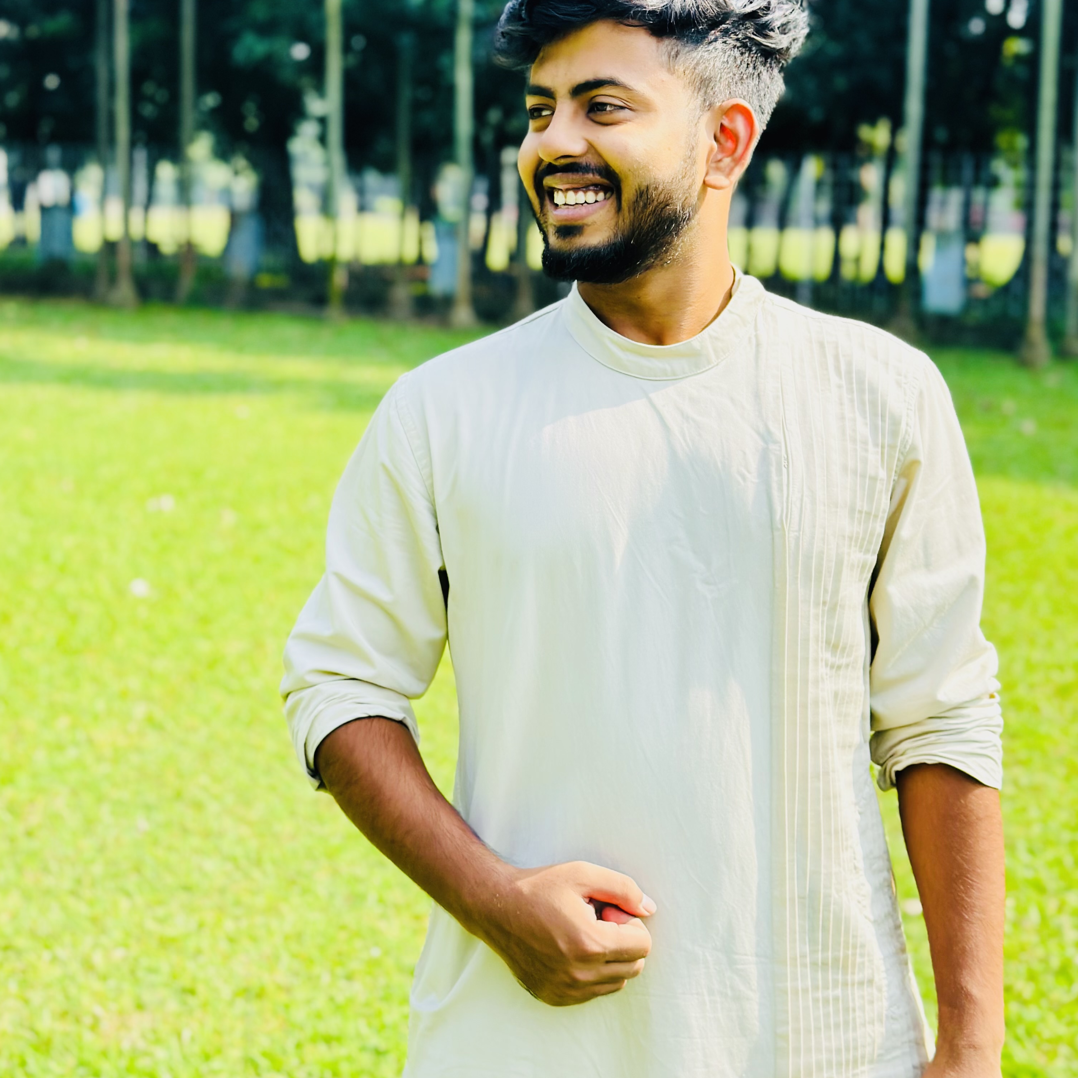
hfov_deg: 30.0
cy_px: 393
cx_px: 536
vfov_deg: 29.9
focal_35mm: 57
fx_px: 2008
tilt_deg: -6.2
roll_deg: -2.0
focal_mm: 6.86
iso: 80
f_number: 1.78
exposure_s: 1/2809
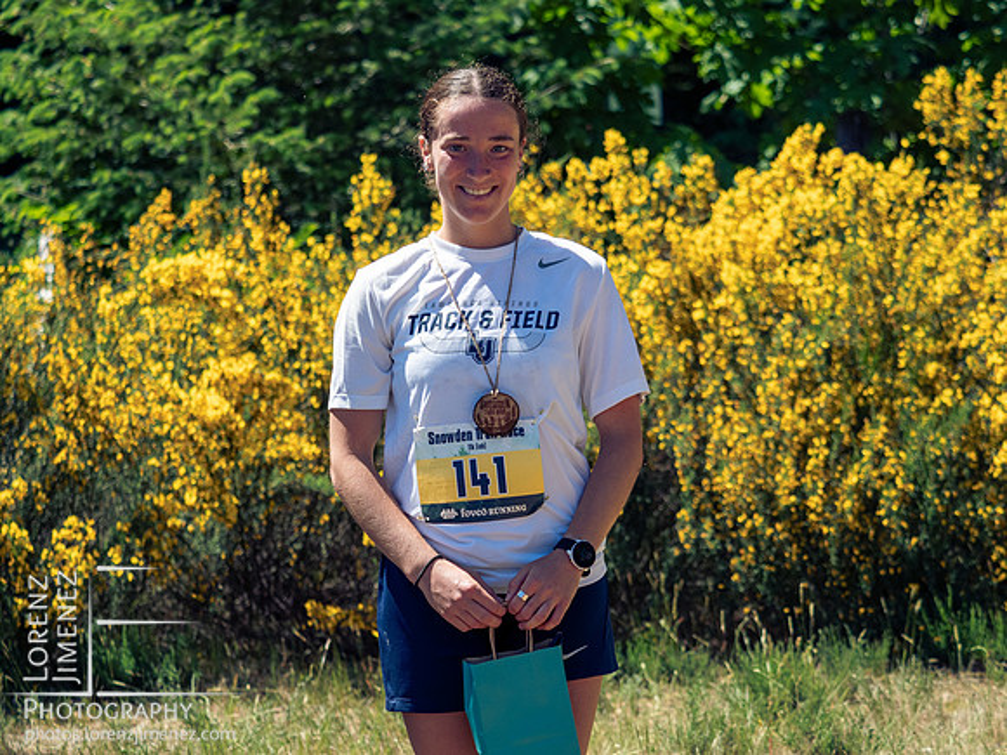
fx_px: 3194
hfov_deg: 17.9
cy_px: 341
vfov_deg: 13.5
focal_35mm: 110
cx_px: 504
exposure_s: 1/2000
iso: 320
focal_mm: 50
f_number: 2.8
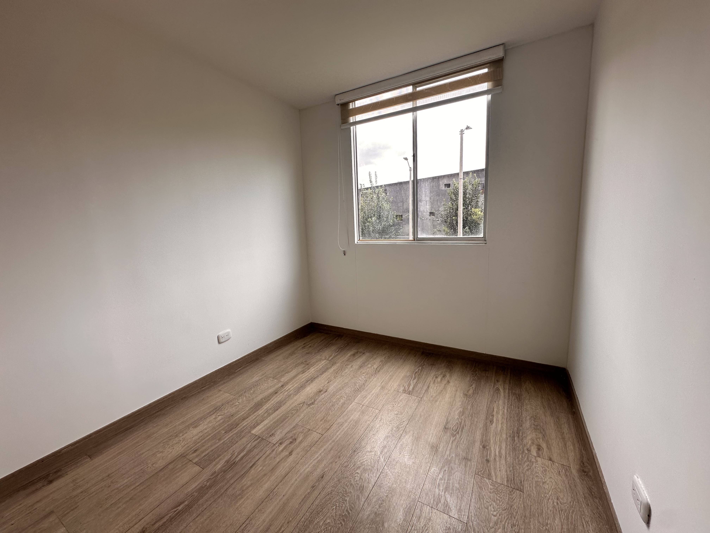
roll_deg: +2.8
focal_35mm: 14
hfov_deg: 102.1
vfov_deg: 85.7
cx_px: 355
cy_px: 266
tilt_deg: -6.9
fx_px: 287
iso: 40
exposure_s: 1/192
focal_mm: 2.22
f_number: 2.2
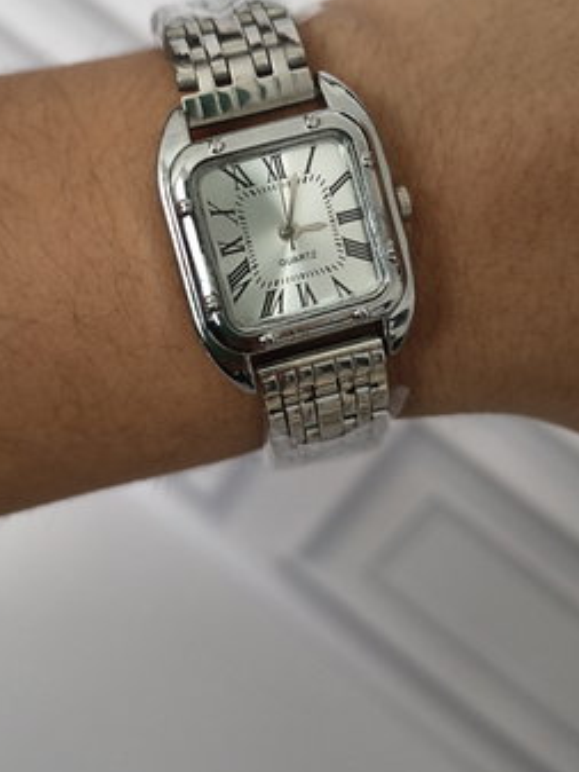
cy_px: 262
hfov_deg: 37.7
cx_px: 311
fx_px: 847
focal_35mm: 38
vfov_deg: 48.2
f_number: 1.8
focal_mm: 5.56
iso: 758
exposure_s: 1/100
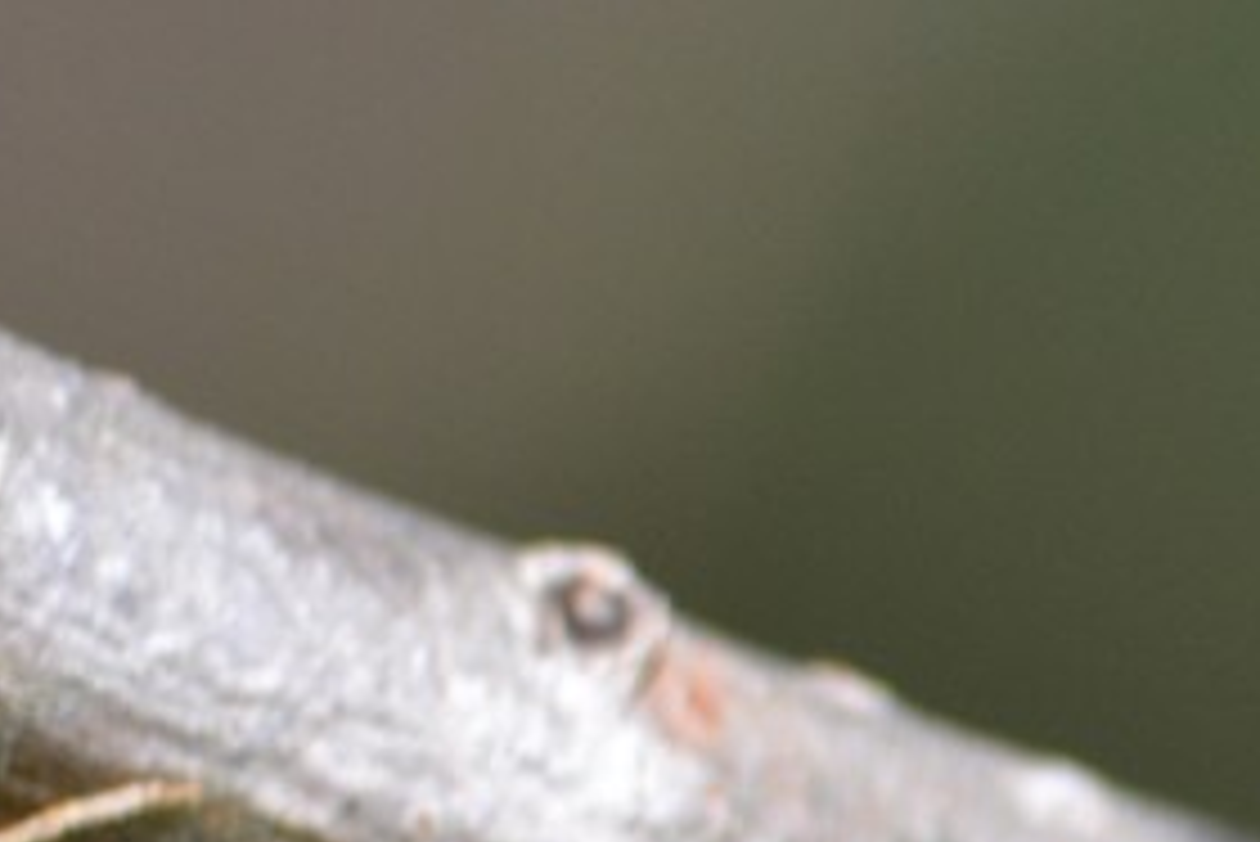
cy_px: 928
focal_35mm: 1543
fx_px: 54030
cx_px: -86
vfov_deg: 0.9
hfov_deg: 1.3
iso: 400
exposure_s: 1/125
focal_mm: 300
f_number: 8
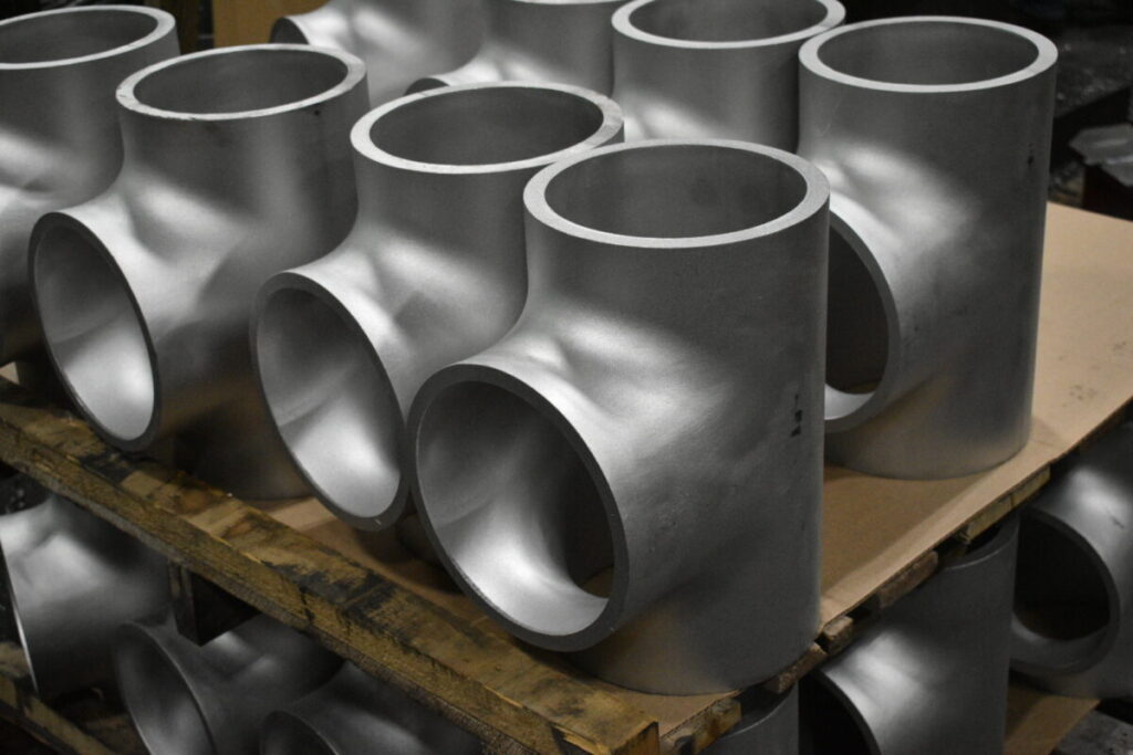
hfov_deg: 35.0
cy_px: 378
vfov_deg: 23.8
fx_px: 1794
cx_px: 566
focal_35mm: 57
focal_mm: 38
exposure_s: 1/400
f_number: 4.8
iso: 3200
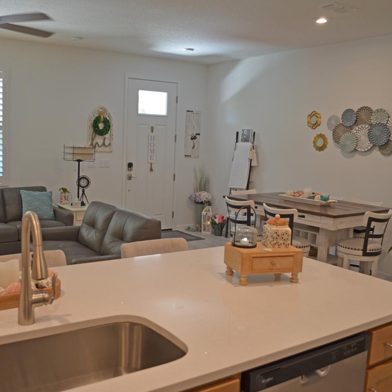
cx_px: 152
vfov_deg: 47.2
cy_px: 196
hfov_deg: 46.9
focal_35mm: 35
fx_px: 448
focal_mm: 18
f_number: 3.5
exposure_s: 1/40
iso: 400
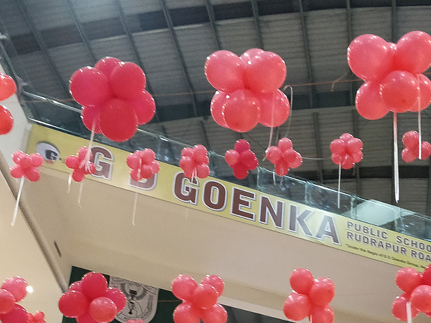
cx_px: 249
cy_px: 330
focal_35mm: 57
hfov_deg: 33.7
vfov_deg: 24.4
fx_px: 709
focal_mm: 4.1
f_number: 1.7
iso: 1600
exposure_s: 1/20
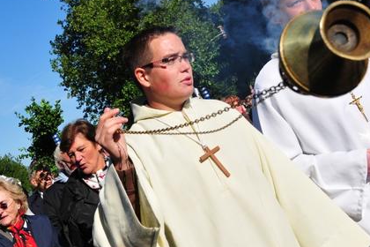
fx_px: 617
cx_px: 95
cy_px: 150
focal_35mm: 60
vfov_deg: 22.6
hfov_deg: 32.8
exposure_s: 1/2000
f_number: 7.1
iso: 500
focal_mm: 24
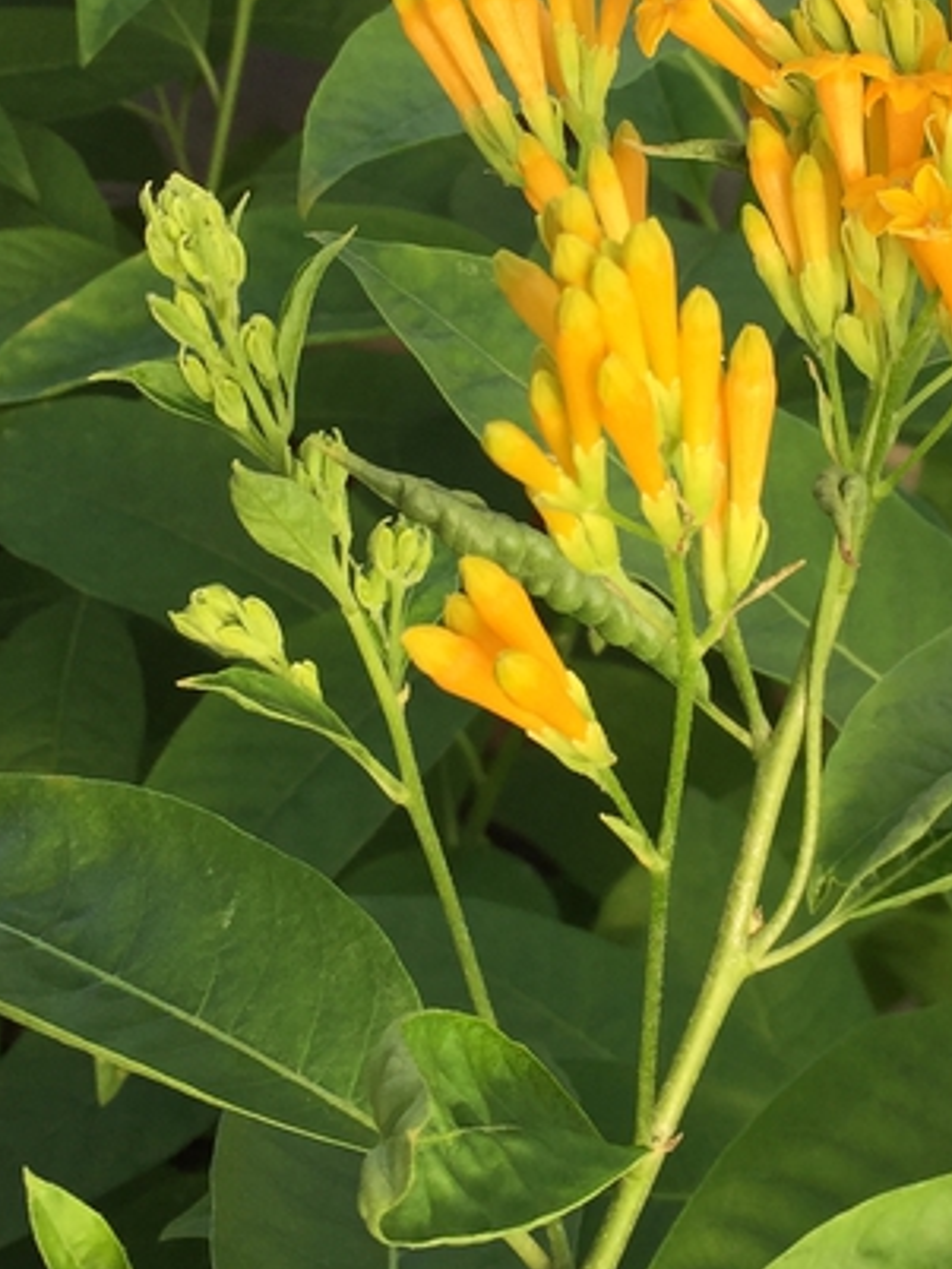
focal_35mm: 74
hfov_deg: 19.8
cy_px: 500
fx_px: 2712
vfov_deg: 26.3
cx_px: 689
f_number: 2.2
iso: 32
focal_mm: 4.15
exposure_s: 1/344
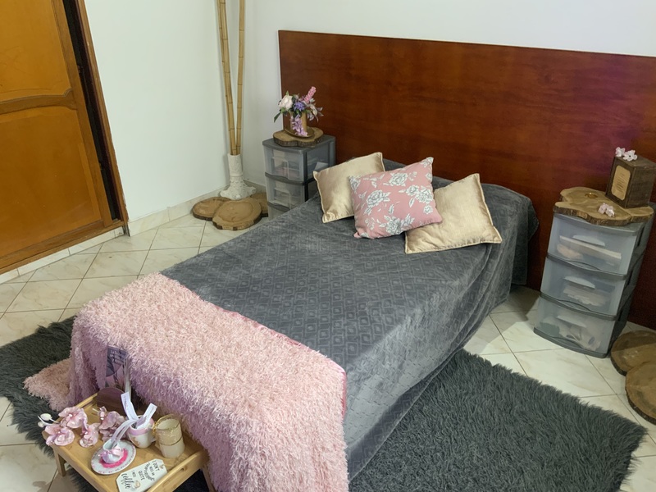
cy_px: 246
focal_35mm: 29
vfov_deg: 48.2
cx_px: 328
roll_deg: +1.2
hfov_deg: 61.7
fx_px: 550
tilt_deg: -28.2
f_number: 1.8
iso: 200
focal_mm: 3
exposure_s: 1/60
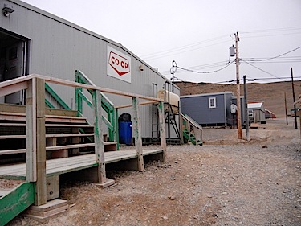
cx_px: 150
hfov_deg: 60.0
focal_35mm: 30
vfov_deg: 46.8
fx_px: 261
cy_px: 113
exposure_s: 1/1042
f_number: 7
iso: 800
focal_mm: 5.4
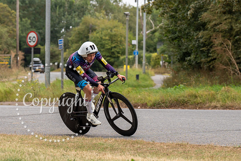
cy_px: 84
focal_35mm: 177
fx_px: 1185
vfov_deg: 7.8
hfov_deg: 11.6
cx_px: 88
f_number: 4
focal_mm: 90
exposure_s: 1/1000
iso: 250
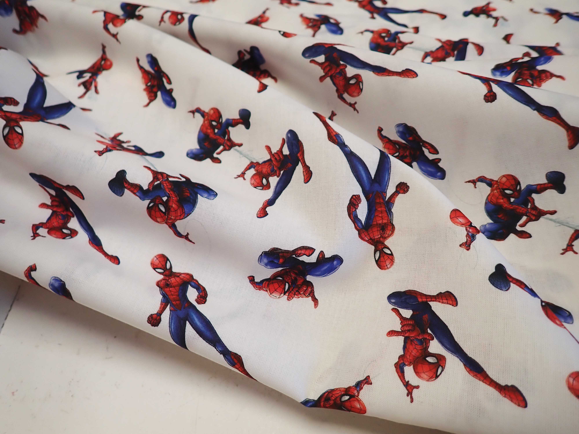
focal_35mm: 25
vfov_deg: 54.9
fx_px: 418
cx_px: 290
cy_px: 217
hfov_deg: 69.4
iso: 100
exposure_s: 1/100
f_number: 2
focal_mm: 4.5
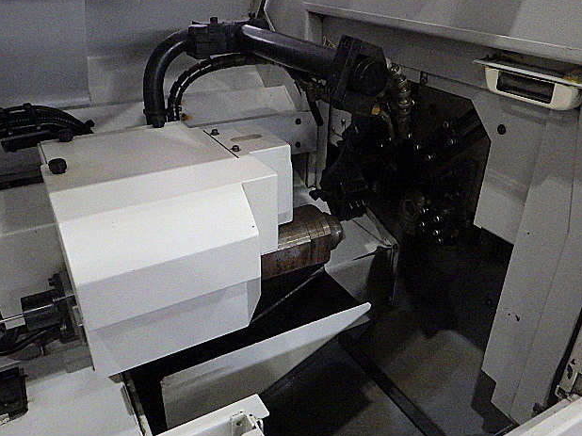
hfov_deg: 61.7
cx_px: 285
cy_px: 215
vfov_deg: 48.2
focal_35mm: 29
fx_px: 487
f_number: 3.5
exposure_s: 1/45
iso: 800
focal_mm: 5
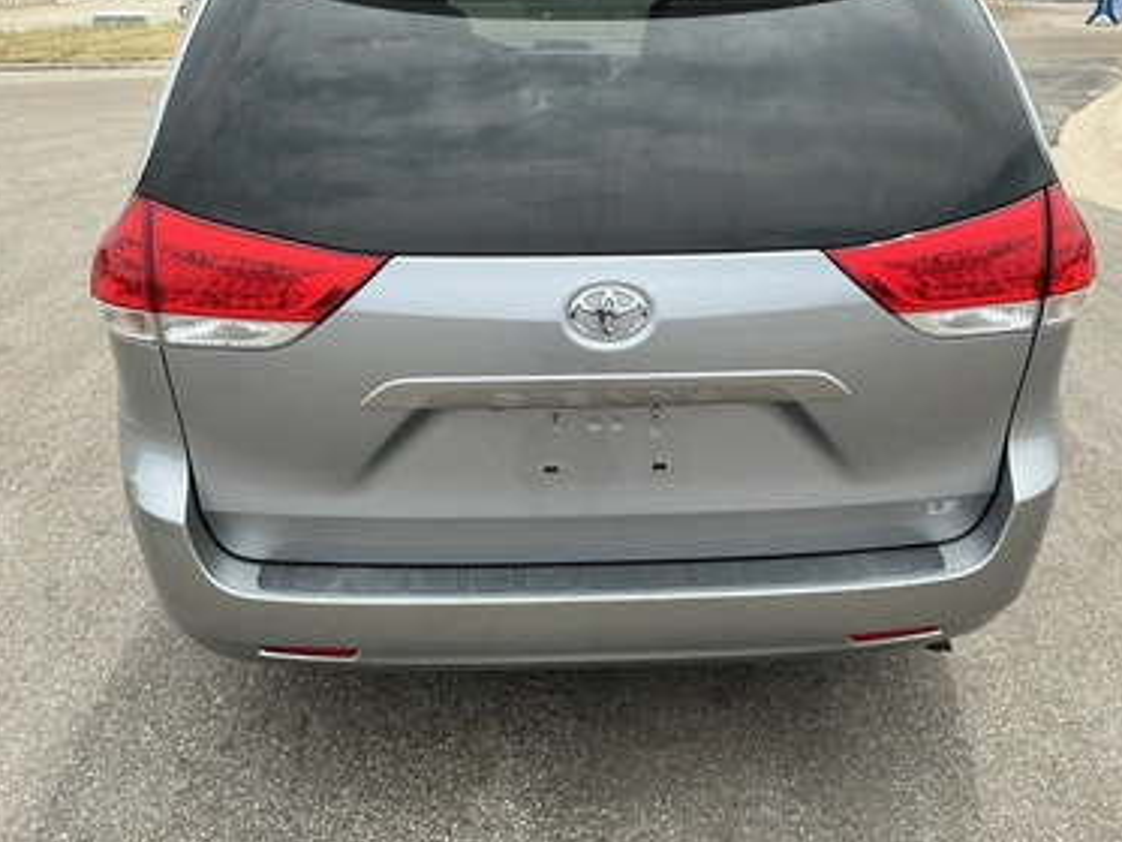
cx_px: 578
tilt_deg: -22.1
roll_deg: -3.3
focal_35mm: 30
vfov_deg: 46.8
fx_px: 973
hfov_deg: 59.9
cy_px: 436
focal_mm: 3
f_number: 1.8
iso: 25
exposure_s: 1/816
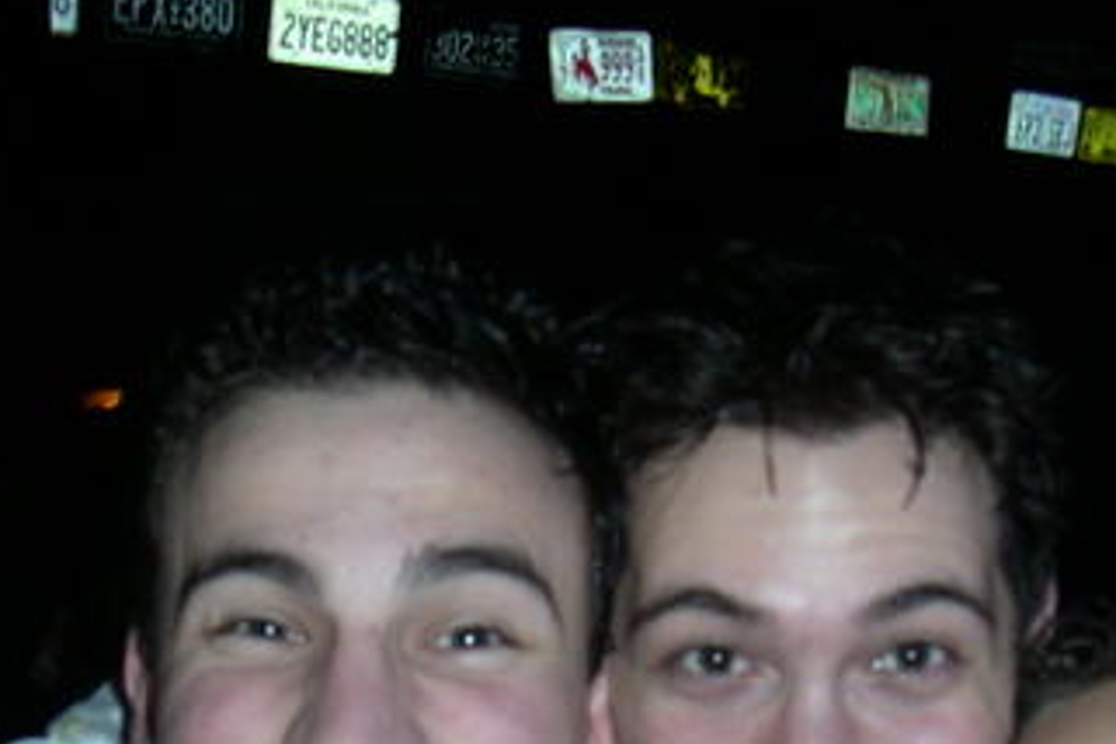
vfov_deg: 20.9
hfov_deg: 31.4
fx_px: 1984
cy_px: 633
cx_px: 605
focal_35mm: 64
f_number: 2.8
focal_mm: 6
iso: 160
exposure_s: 1/50
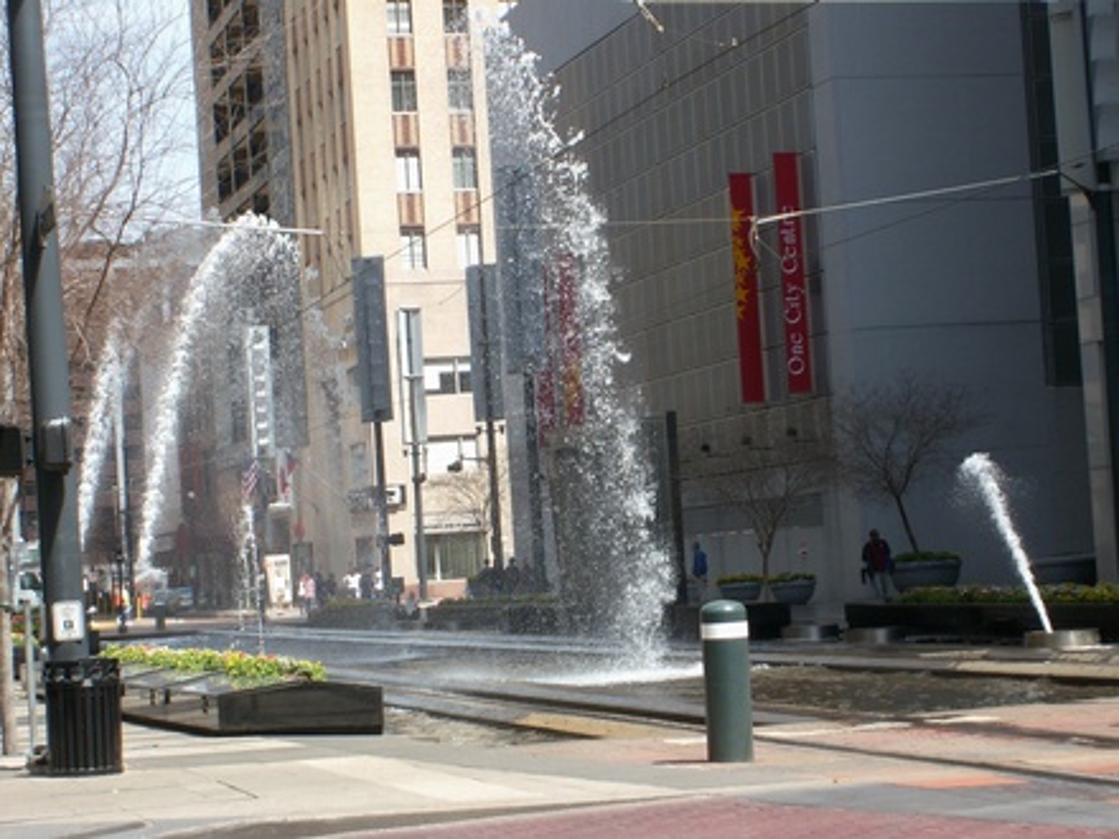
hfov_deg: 21.3
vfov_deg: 16.1
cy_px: 420
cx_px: 560
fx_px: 2974
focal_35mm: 92
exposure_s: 1/350
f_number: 4.6
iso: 80
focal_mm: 15.5
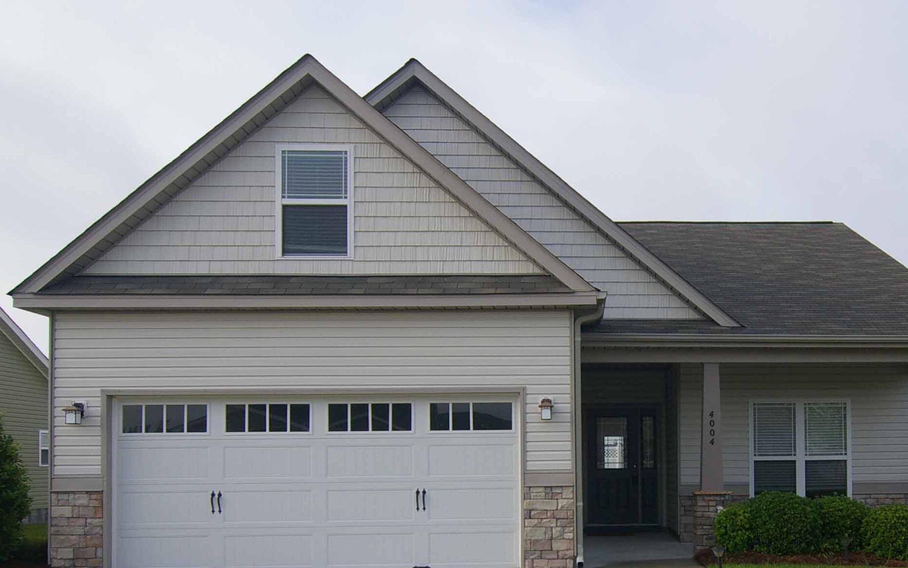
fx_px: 911
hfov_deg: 51.6
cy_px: 447
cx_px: 633
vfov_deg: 33.7
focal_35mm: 37
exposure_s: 1/750
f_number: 8
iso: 400
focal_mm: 15
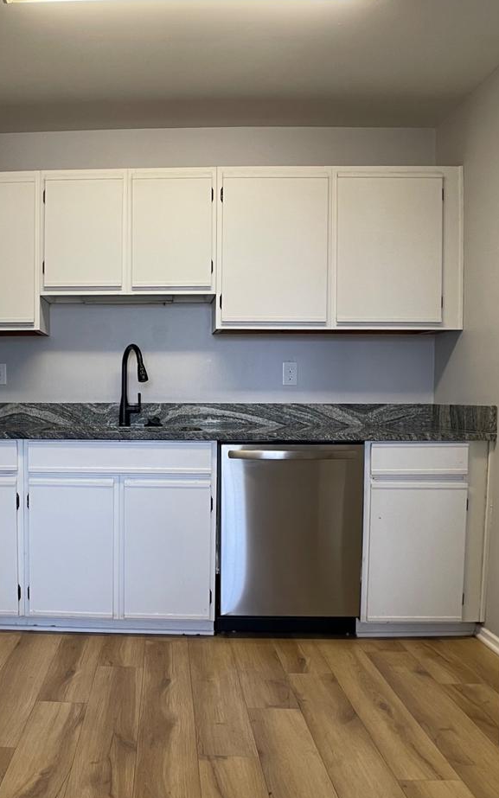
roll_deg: +0.2
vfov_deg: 46.2
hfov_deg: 29.2
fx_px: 935
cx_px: 103
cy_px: 432
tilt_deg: -3.5
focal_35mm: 43
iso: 100
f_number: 1.6
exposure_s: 1/60
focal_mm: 4.2
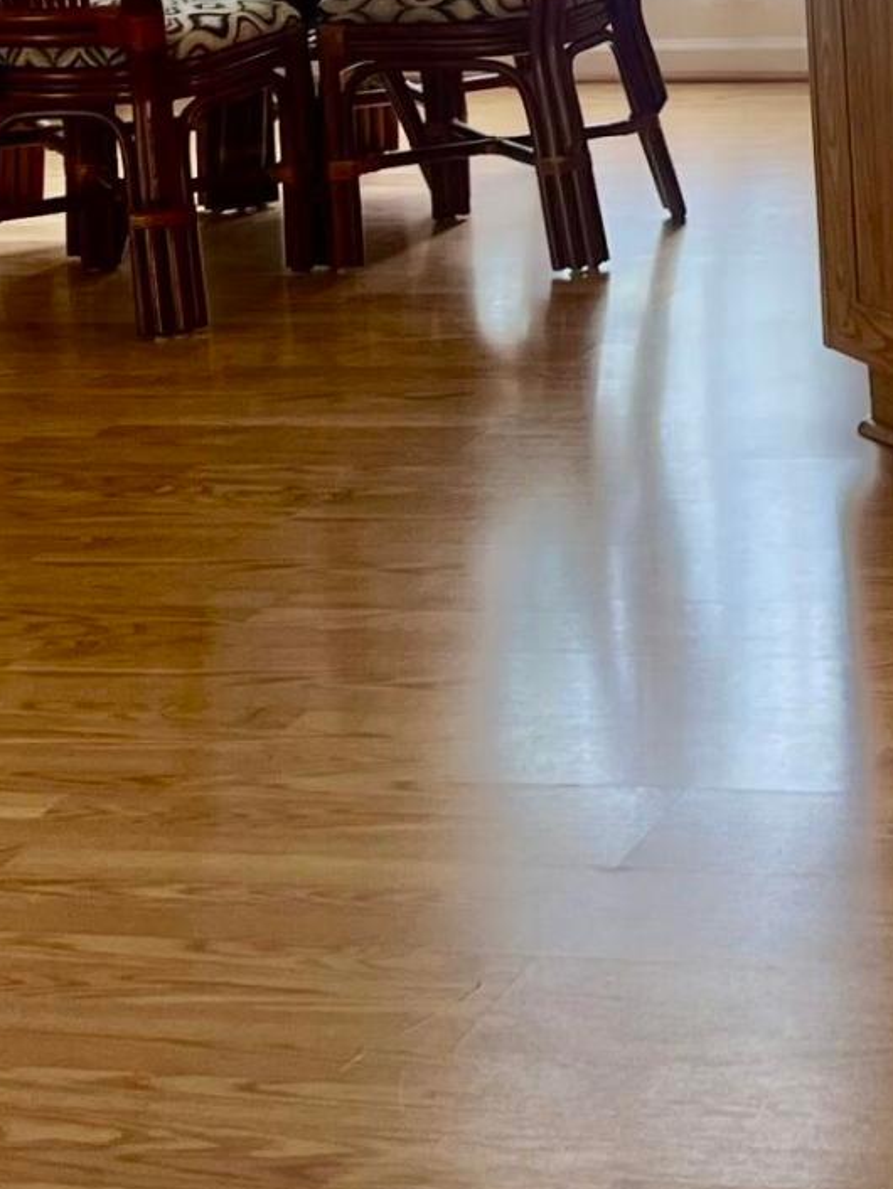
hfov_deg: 13.4
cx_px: 1213
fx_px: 3644
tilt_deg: -5.7
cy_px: -268
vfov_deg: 17.6
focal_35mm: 106
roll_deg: +3.3
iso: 80
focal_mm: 5.7
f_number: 1.5
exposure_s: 1/121
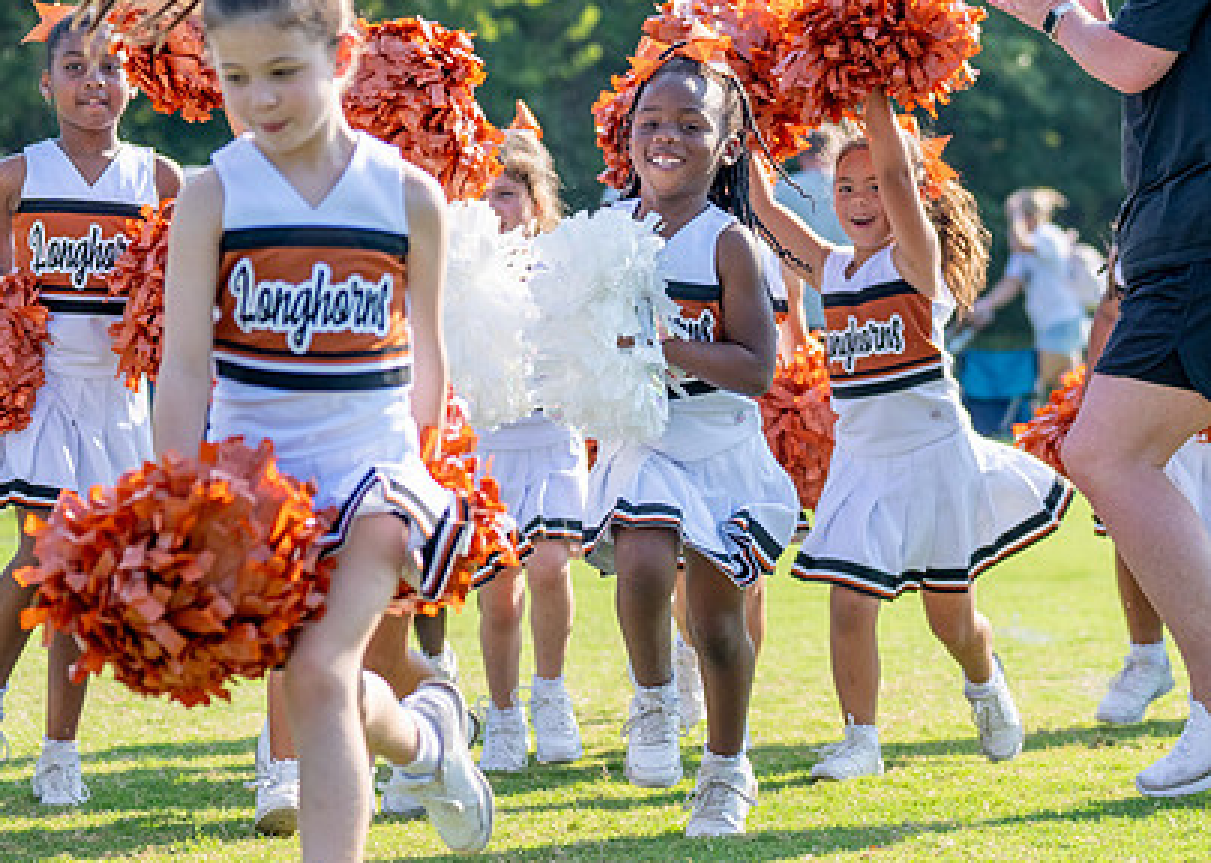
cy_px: 351
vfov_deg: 7.7
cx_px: 734
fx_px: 6393
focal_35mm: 186
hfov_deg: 10.8
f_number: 2.8
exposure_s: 1/1600
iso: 200
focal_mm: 70
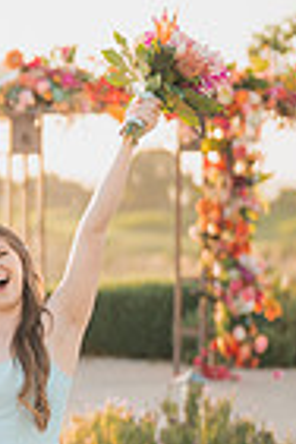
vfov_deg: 12.8
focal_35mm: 160
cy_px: 350
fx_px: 1973
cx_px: -91
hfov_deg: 8.5
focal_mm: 50
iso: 200
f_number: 1.2
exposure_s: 1/3200
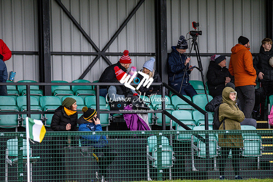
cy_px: 91
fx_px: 2275
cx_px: 136
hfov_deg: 6.9
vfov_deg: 4.6
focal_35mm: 300
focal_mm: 300
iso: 2200
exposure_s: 1/640
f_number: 2.8
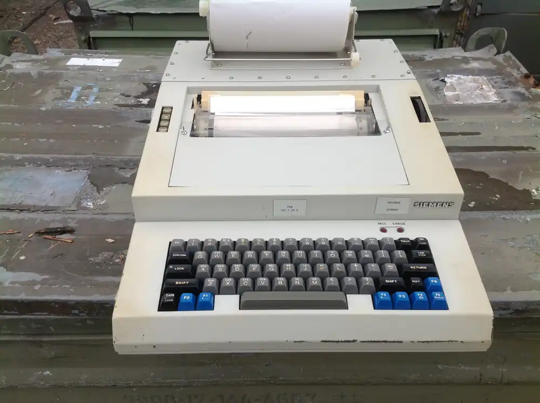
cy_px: 202
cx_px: 270
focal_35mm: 35
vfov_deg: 40.6
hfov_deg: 52.7
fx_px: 545
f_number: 2.4
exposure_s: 1/293
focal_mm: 4.28
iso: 50
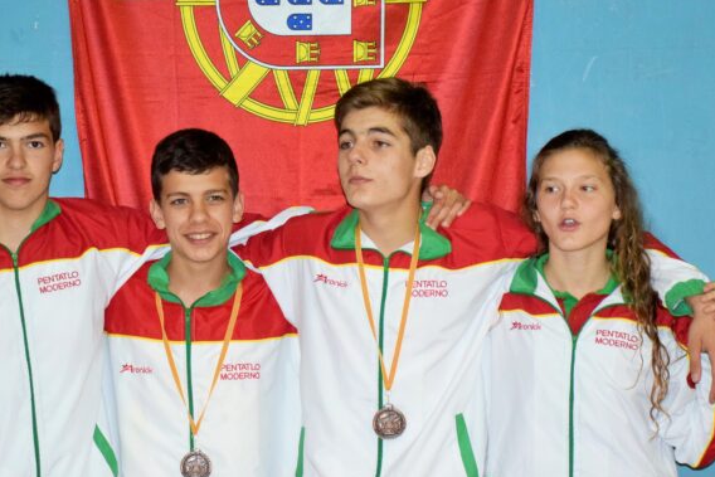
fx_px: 1967
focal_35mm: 99
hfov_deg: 20.6
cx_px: 310
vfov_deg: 13.8
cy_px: 312
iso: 1400
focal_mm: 50
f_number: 4.8
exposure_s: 1/60
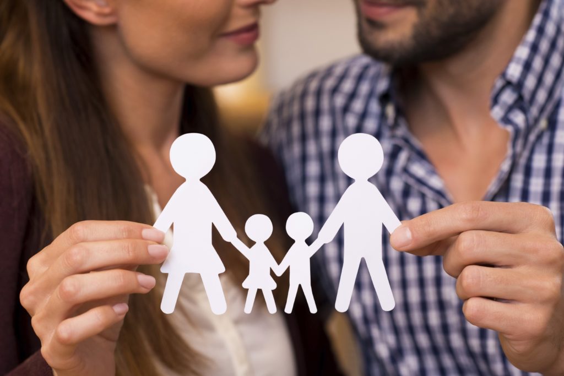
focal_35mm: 85
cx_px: 282
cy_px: 188
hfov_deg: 23.9
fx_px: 1332
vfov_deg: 16.1
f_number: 4
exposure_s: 1/100
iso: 400
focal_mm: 85
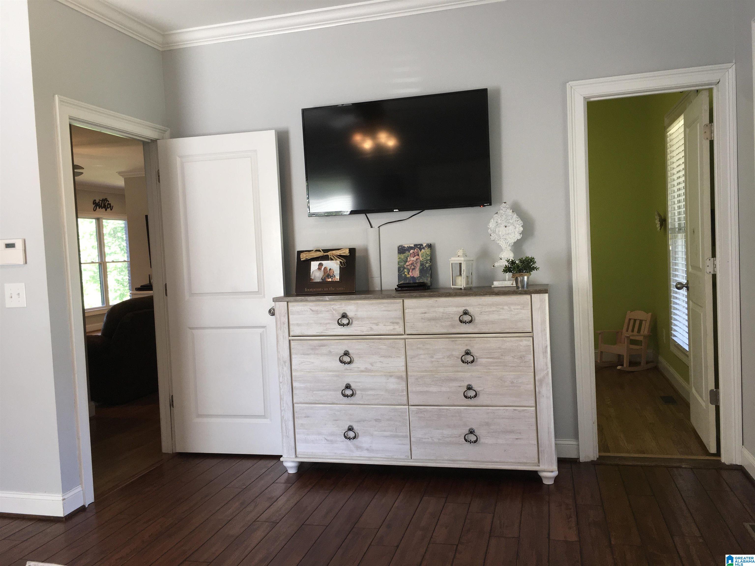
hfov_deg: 61.7
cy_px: 283
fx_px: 633
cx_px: 378
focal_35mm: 29
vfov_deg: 48.2
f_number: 2.2
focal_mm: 4.15
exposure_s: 1/33
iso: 40
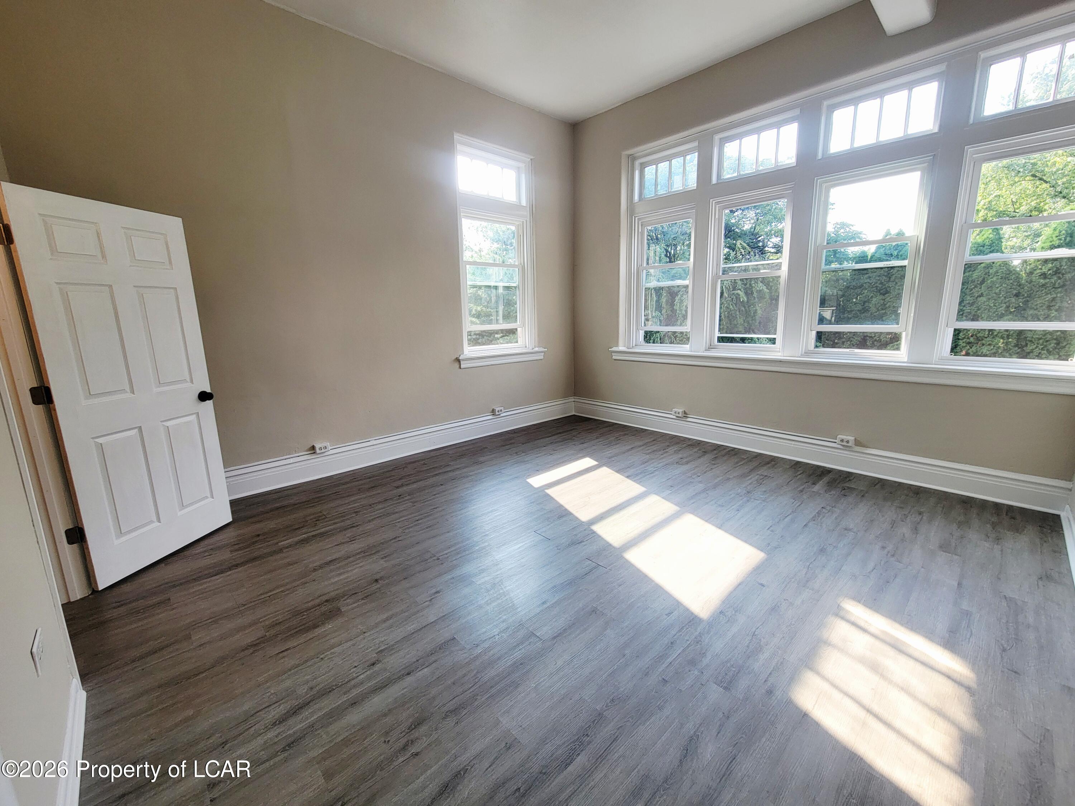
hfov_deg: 106.2
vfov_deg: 89.9
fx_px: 404
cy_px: 403
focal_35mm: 13
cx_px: 538
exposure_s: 1/120
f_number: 2.2
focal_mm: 2.2
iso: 50
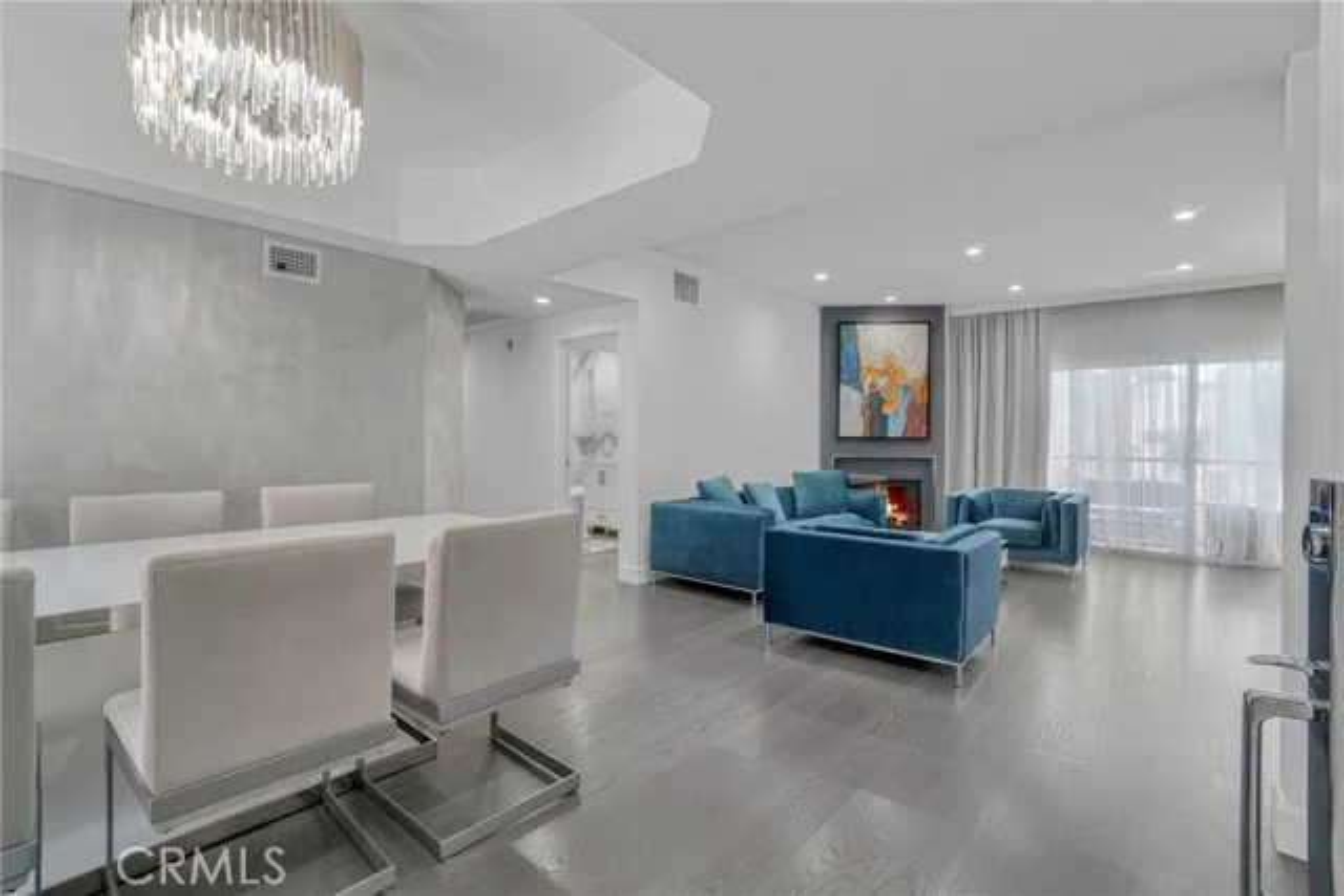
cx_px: 672
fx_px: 560
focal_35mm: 15
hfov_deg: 100.4
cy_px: 448
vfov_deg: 77.4
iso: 3200
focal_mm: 10
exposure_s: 1/30
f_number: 11
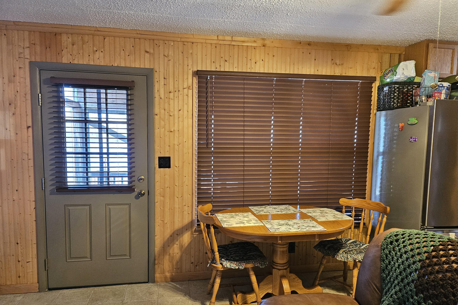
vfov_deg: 51.2
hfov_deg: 71.5
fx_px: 318
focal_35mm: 25
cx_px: 229
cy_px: 170
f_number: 1.8
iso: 640
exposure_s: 1/60
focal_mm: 5
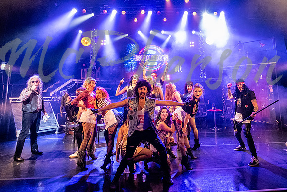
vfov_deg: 52.1
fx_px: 190
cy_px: 58
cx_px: 167
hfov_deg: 73.6
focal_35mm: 24
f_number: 4
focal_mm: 10
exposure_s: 1/250
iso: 3200
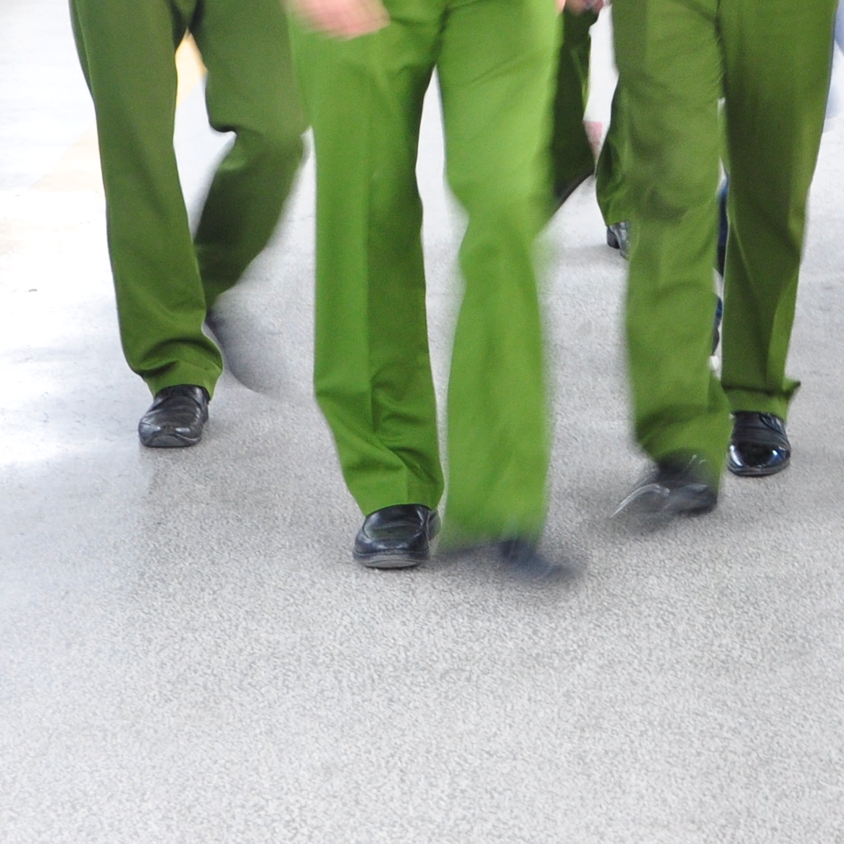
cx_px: 662
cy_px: -175
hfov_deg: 11.6
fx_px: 4138
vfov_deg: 11.4
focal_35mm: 150
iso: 500
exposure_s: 1/8
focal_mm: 32
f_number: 4.2
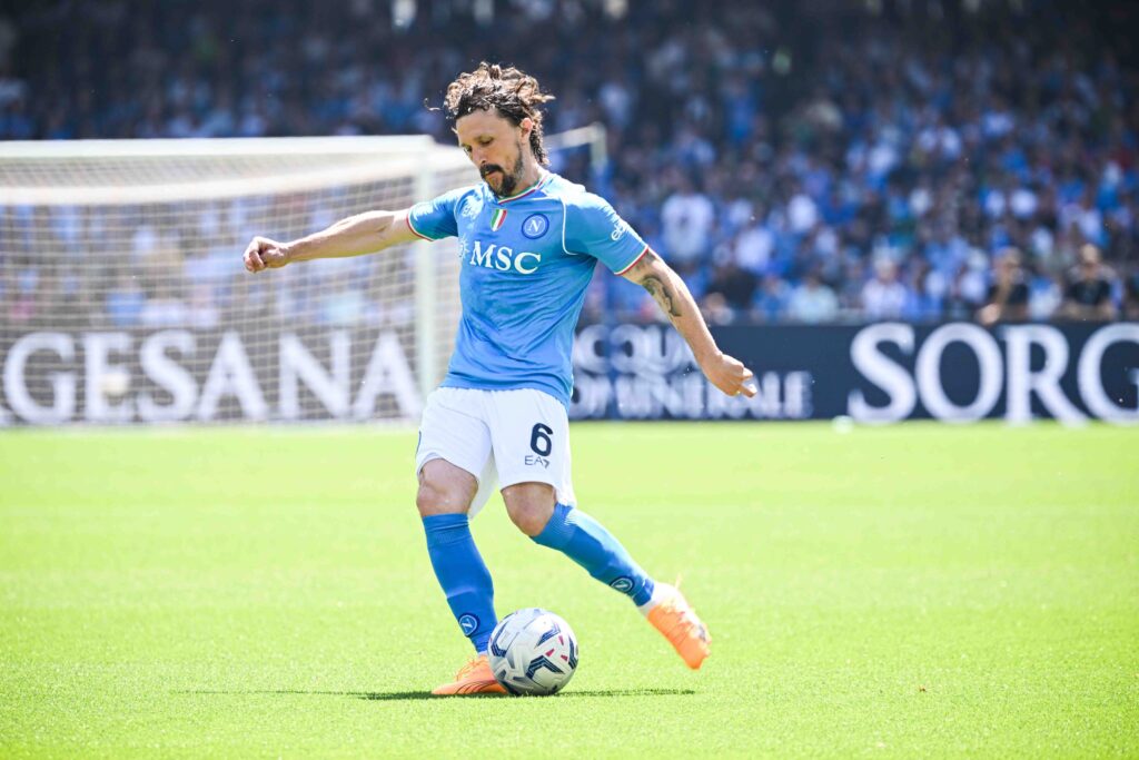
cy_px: 380
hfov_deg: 5.2
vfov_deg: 3.4
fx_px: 12656
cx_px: 570
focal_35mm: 400
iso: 1000
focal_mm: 400
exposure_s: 1/1000
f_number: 6.3
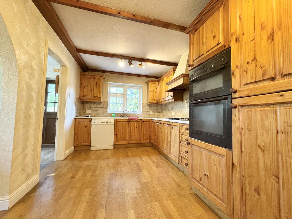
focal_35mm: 14
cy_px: 110
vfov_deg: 85.7
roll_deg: -0.3
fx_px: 118
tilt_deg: +3.5
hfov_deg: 102.1
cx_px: 146
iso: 400
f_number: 2.2
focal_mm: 2.22
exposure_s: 1/50
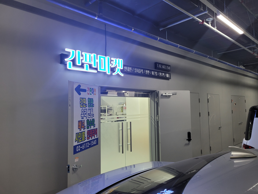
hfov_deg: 67.3
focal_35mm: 26
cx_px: 129
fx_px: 194
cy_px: 97
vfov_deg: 53.1
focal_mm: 5.4
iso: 200
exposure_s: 1/60
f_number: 1.8
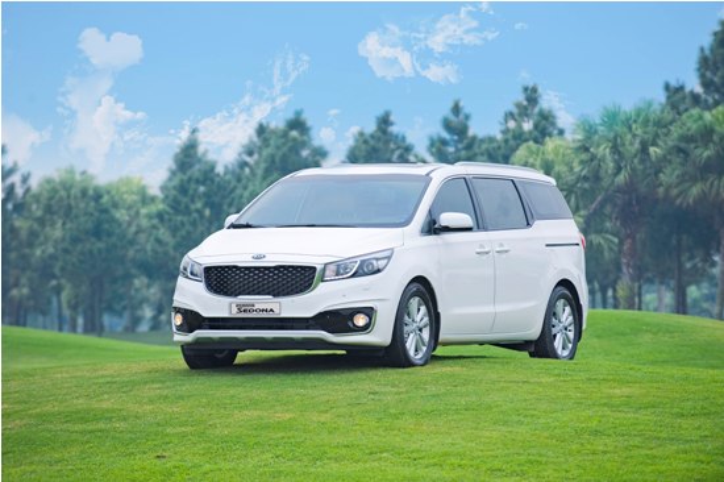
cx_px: 362
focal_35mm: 200
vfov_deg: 6.9
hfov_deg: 10.3
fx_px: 4020
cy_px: 241
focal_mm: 200
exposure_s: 1/250
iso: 320
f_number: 4.5
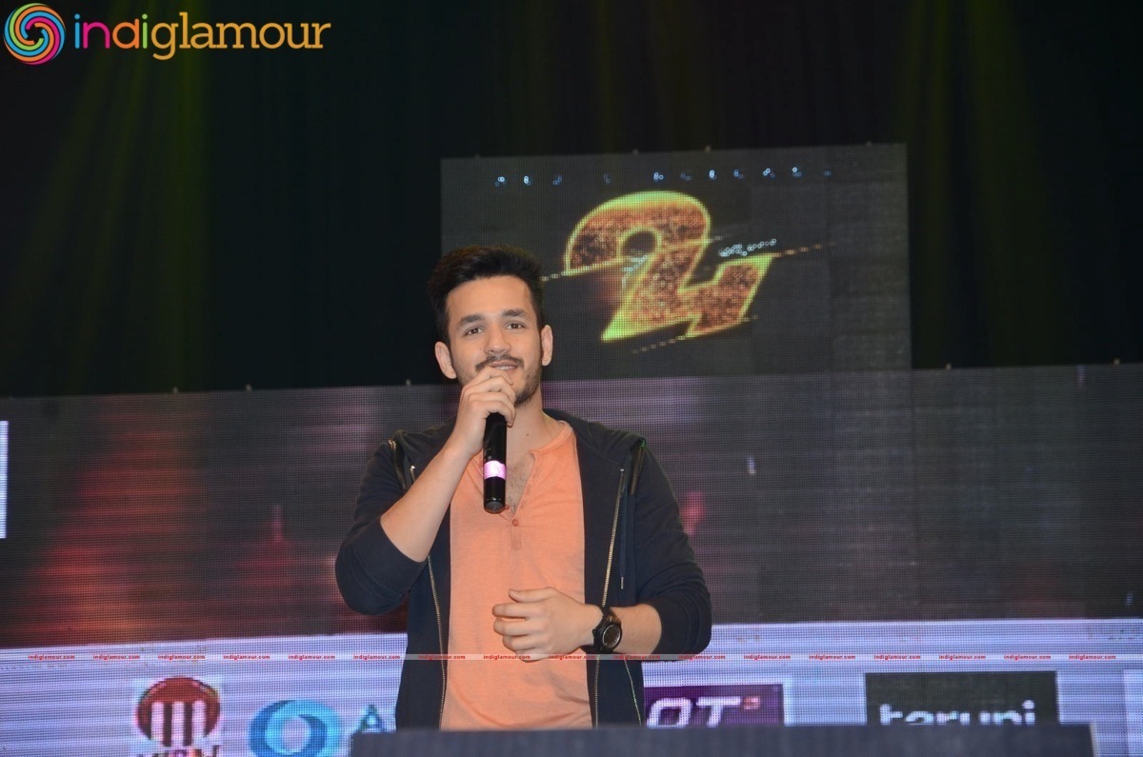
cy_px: 378
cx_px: 572
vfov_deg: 8.7
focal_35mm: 158
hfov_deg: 13.1
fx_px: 4991
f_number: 5.6
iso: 800
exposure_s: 1/125
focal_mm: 105
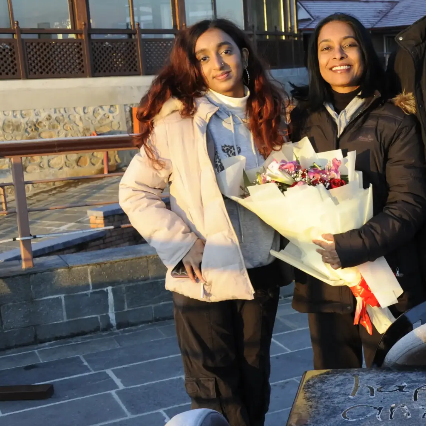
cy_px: 248
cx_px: 477
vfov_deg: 27.3
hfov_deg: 25.2
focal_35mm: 63
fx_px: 877
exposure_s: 1/250
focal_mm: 32
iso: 1250
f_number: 8
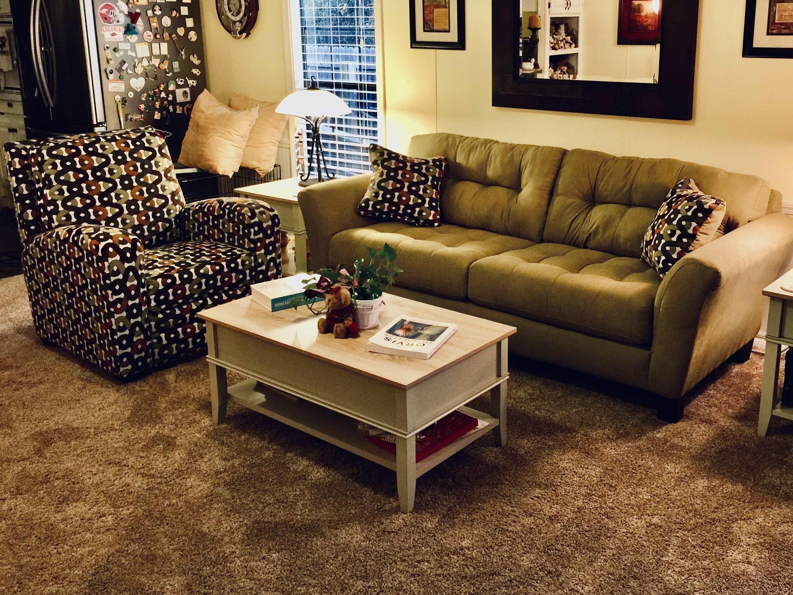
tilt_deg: -14.6
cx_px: 476
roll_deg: -0.2
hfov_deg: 51.0
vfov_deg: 39.4
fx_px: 825
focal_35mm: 36
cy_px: 227
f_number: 2.2
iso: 80
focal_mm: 4.15
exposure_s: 1/15
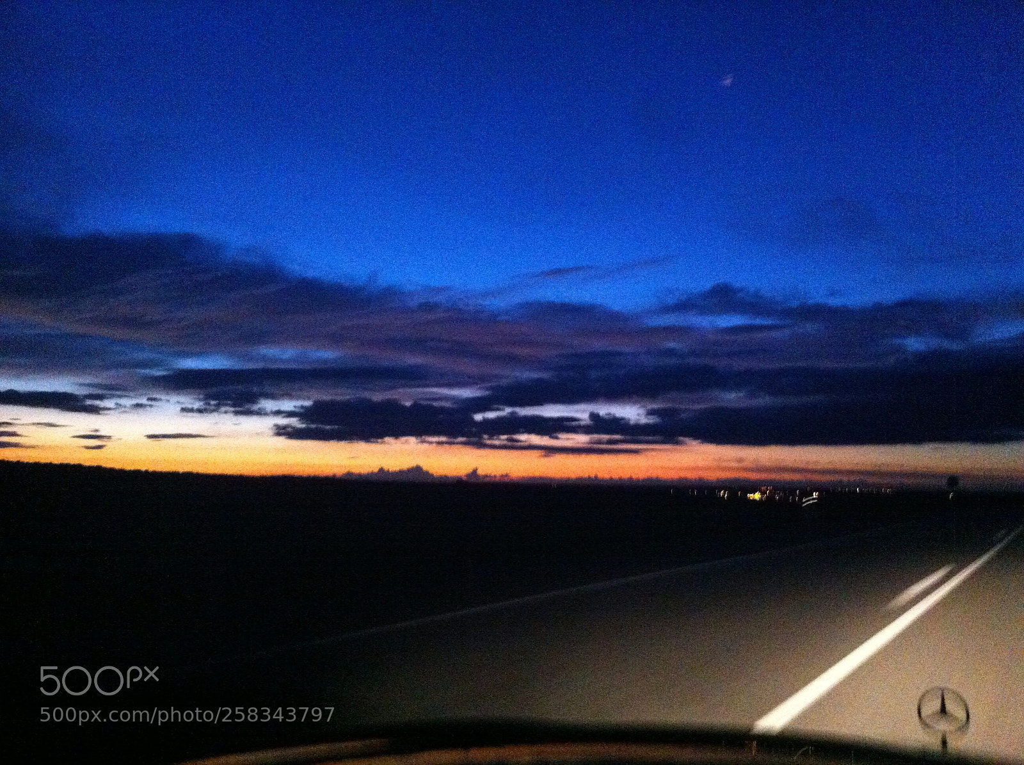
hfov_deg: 52.7
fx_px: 1034
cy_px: 382
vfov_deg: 40.6
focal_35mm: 35
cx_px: 512
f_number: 2.8
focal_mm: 3.85
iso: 1000
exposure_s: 1/15
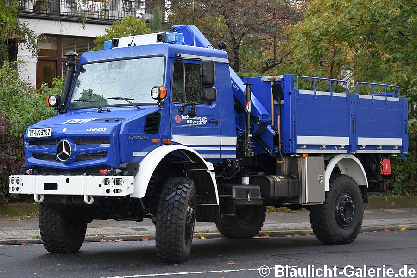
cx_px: 208
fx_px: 834
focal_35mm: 72
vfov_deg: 18.9
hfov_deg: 28.1
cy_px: 139
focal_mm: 72
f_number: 4.5
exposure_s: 1/60
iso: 1800
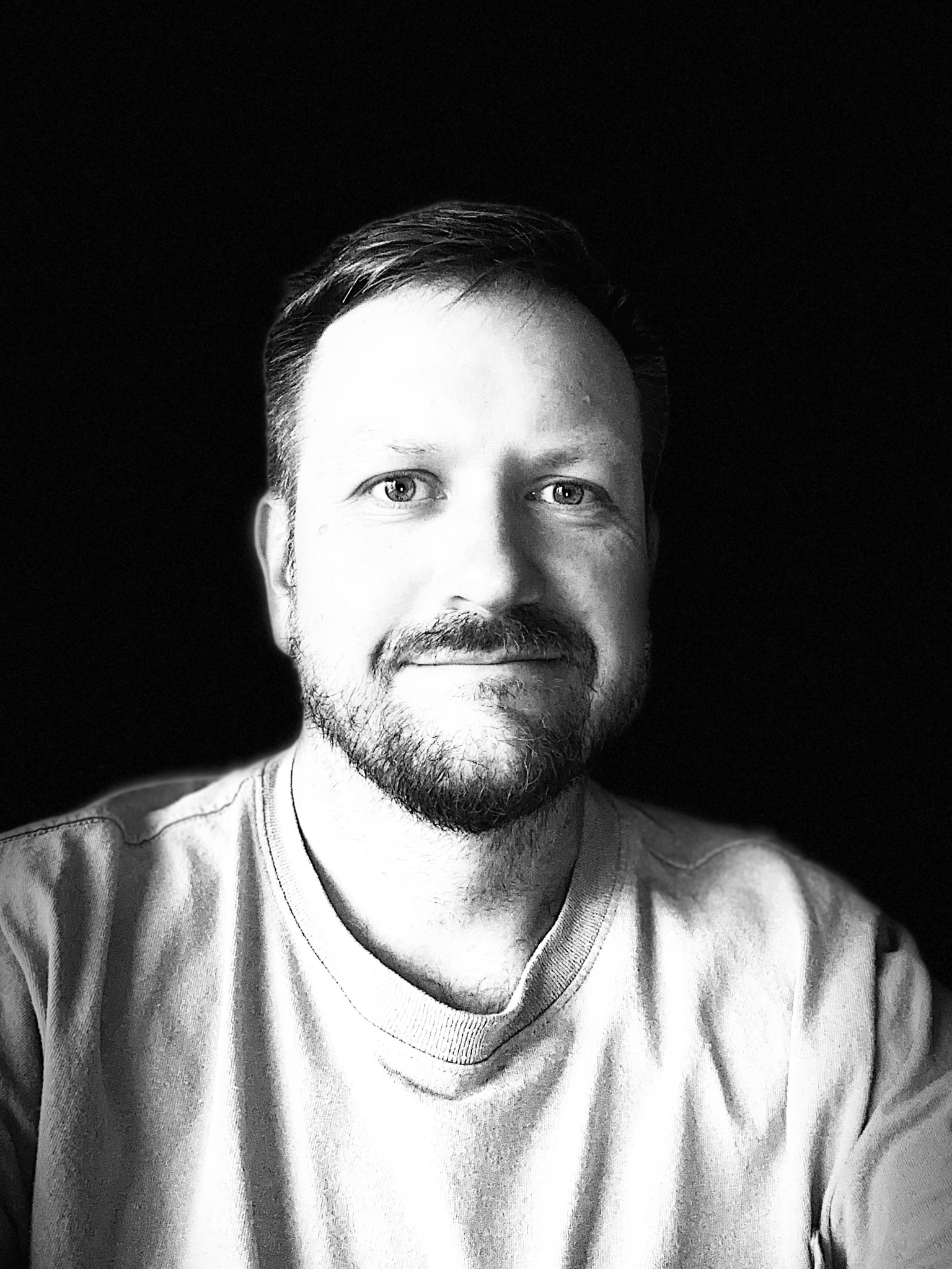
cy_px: 634
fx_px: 1100
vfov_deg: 60.0
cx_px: 476
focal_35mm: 30
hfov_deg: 46.8
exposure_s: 1/60
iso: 200
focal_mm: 2.69
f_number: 1.9
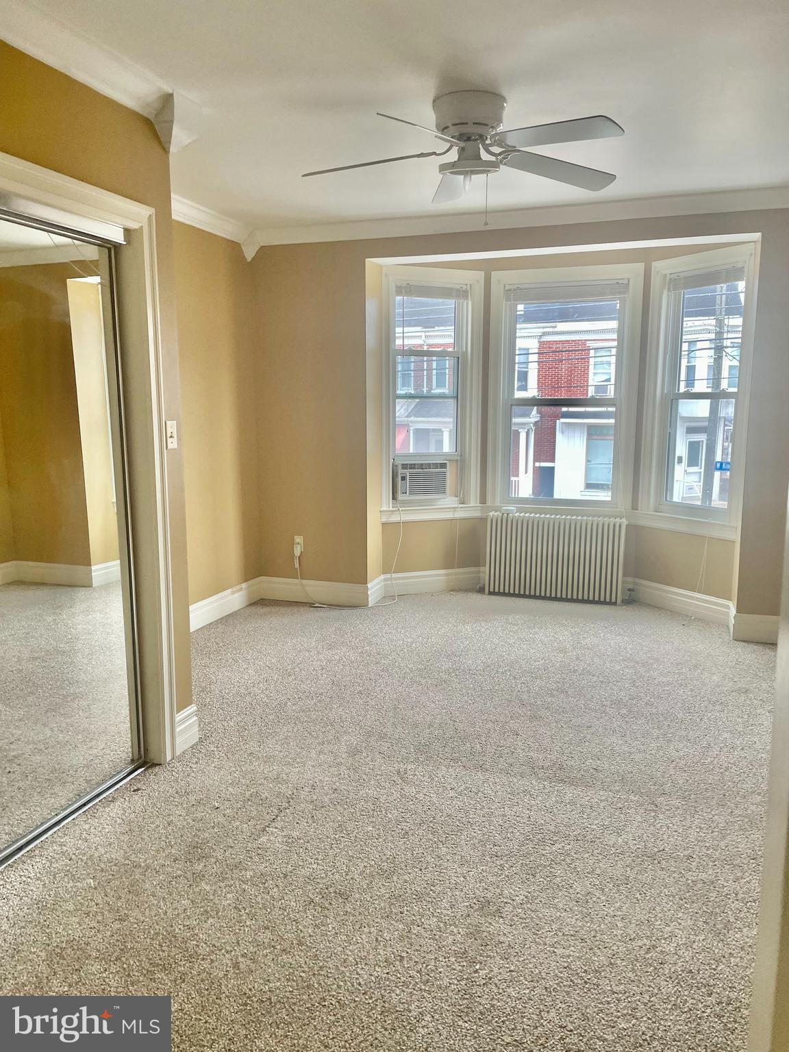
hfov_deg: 53.1
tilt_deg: -9.1
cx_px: 394
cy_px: 526
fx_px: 790
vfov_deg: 67.3
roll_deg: -1.2
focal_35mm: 26
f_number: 1.6
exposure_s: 1/120
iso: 125
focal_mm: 4.2
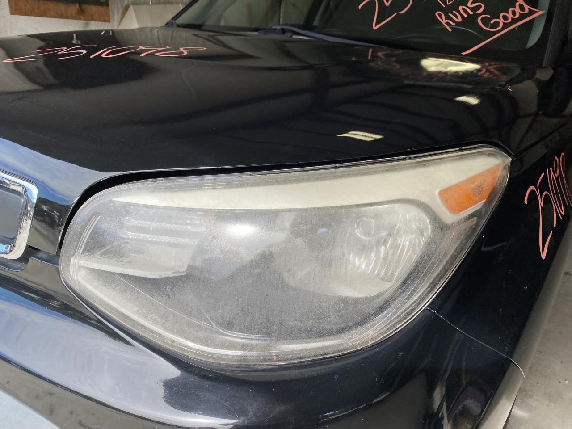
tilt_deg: -24.2
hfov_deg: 67.3
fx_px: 430
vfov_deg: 53.1
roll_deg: -3.5
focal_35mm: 26
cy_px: 214
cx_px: 286
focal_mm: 4.25
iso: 32
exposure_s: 1/919
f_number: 1.8
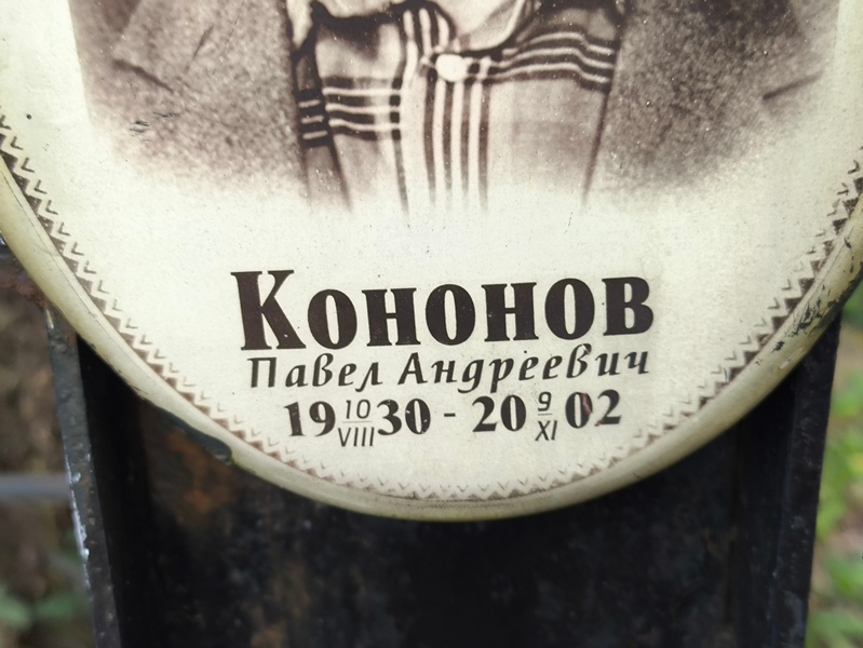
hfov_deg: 38.2
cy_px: 324
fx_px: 1247
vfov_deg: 29.1
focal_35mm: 50
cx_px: 432
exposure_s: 1/120
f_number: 1.7
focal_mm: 4.71
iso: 64
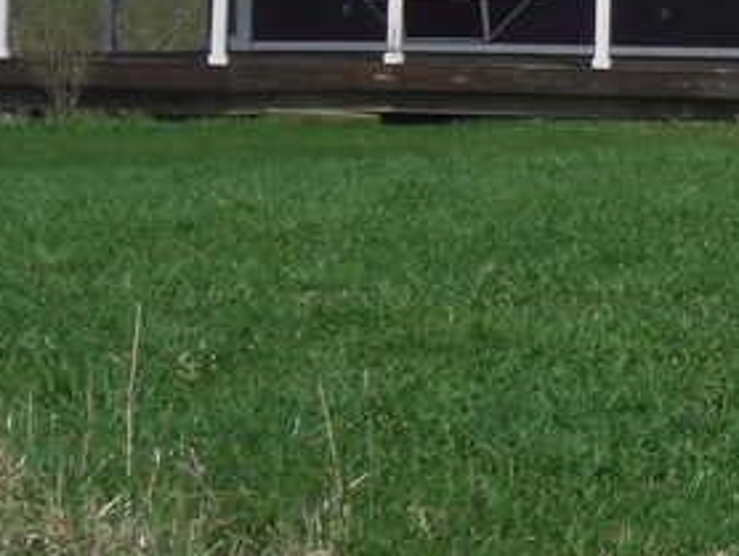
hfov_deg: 8.0
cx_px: 1236
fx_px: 5107
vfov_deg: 6.2
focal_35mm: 239
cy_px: -290
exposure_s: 1/400
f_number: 5.3
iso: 64
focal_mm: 11.7
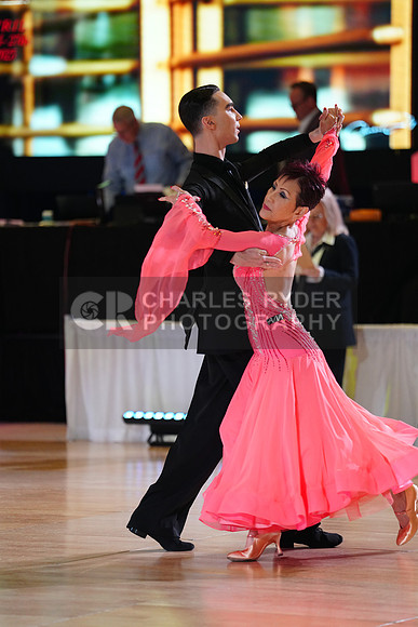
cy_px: 314
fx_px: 3133
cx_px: 209
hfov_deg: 7.6
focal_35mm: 180
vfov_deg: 11.4
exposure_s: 1/400
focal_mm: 180
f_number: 2.8
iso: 2000
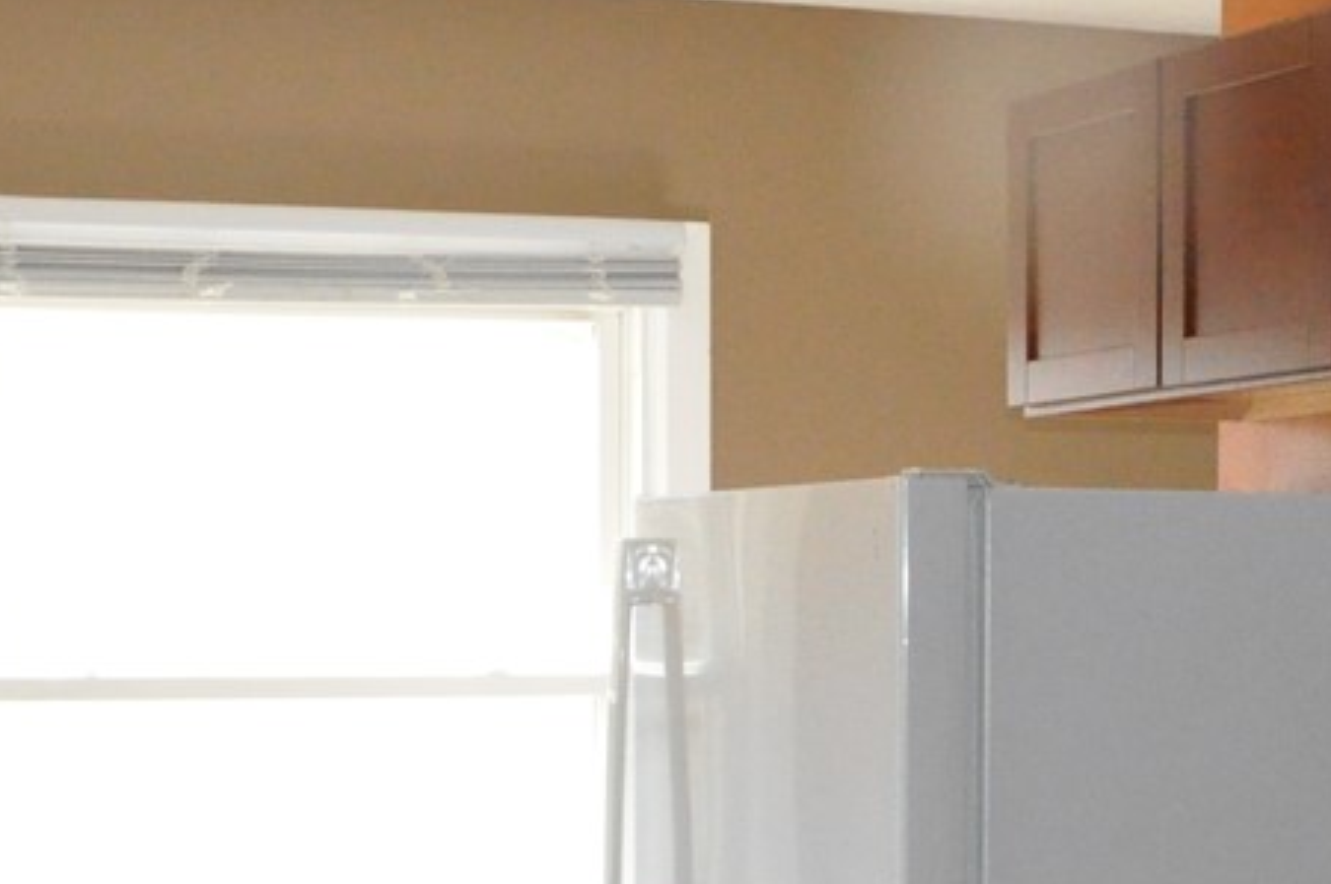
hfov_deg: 20.0
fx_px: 3767
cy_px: 1072
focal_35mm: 102
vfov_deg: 13.0
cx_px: 784
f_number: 9
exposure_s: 1/200
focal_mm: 18
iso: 3200
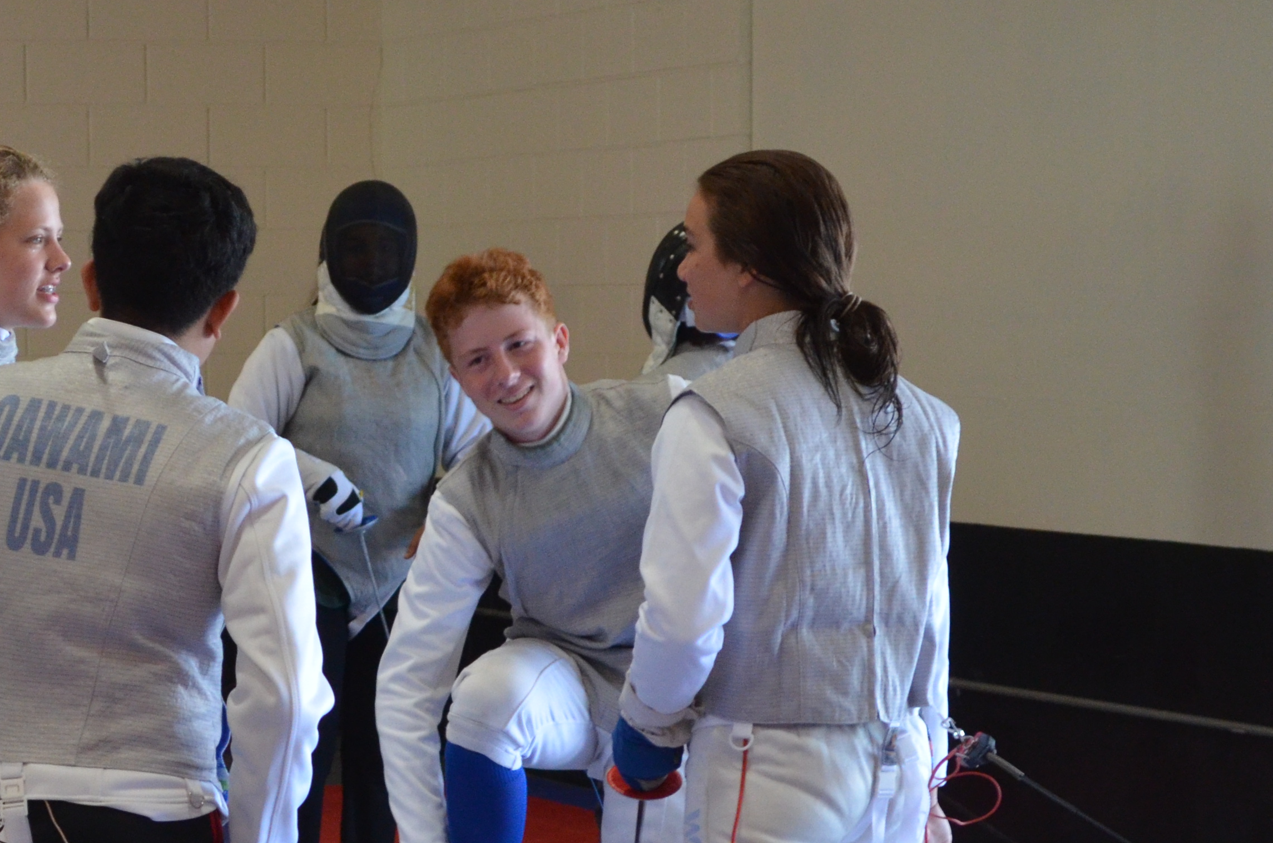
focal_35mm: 155
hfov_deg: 13.2
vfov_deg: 8.8
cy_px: 736
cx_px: 187
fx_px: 5470
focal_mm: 48
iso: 1600
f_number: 5.3
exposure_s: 1/125
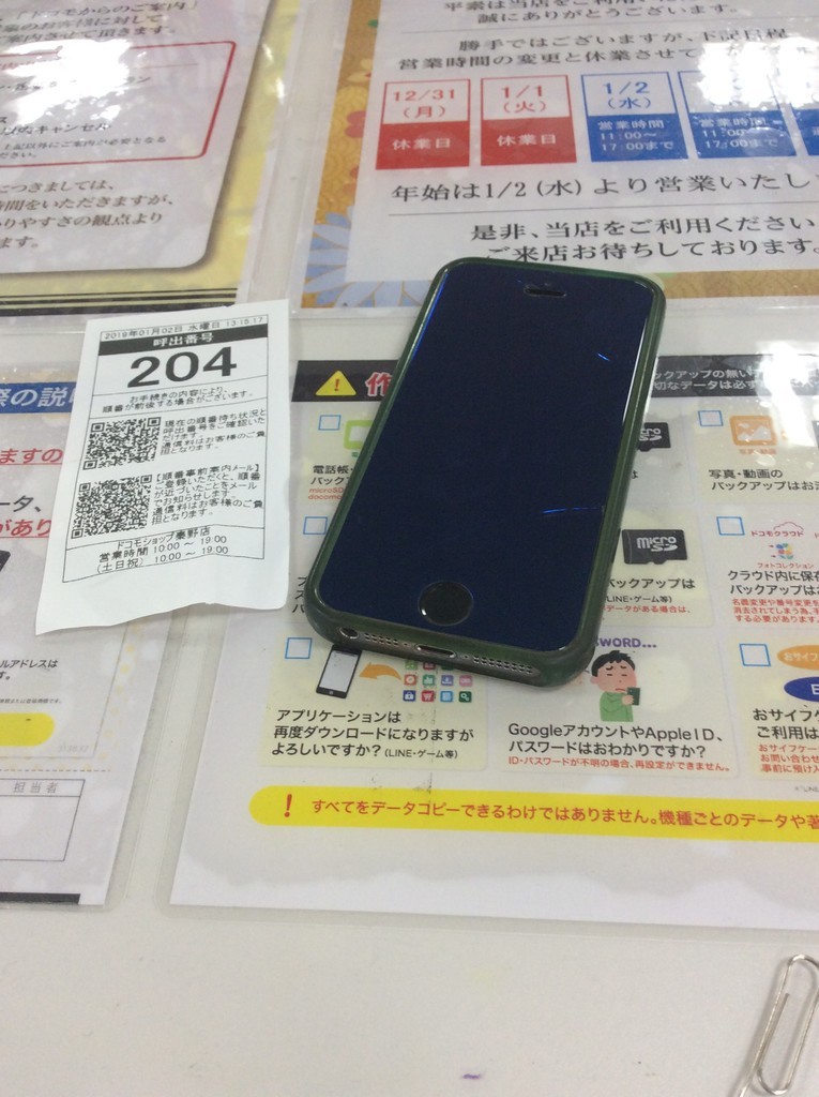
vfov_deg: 56.9
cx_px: 410
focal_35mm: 32
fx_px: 1012
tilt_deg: -52.8
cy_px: 548
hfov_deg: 44.1
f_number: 2.4
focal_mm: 3.3
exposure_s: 1/120
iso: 64
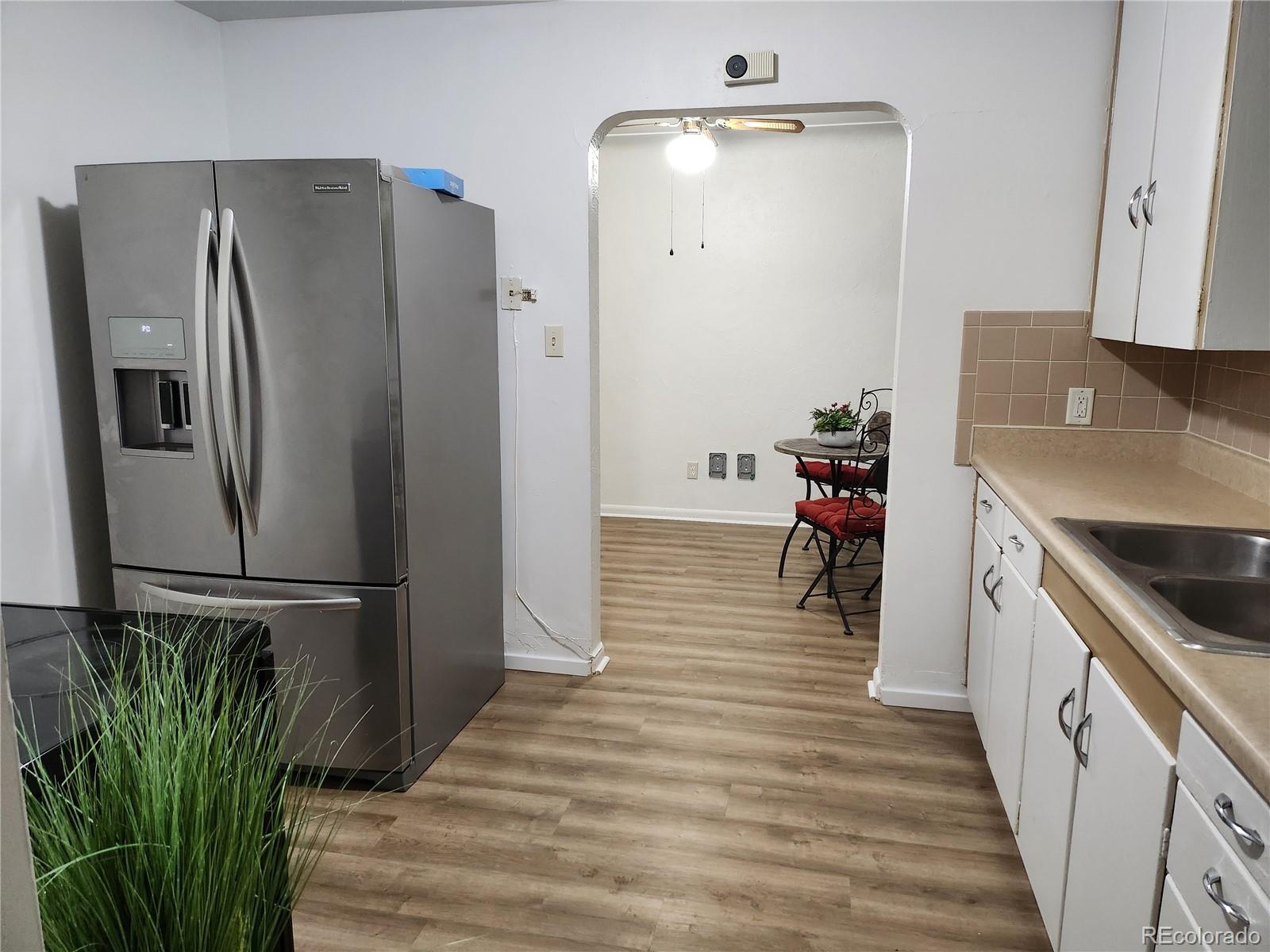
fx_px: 881
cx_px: 635
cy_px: 476
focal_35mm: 24
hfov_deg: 71.6
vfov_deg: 56.8
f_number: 1.8
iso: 800
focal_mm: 5
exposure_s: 1/120
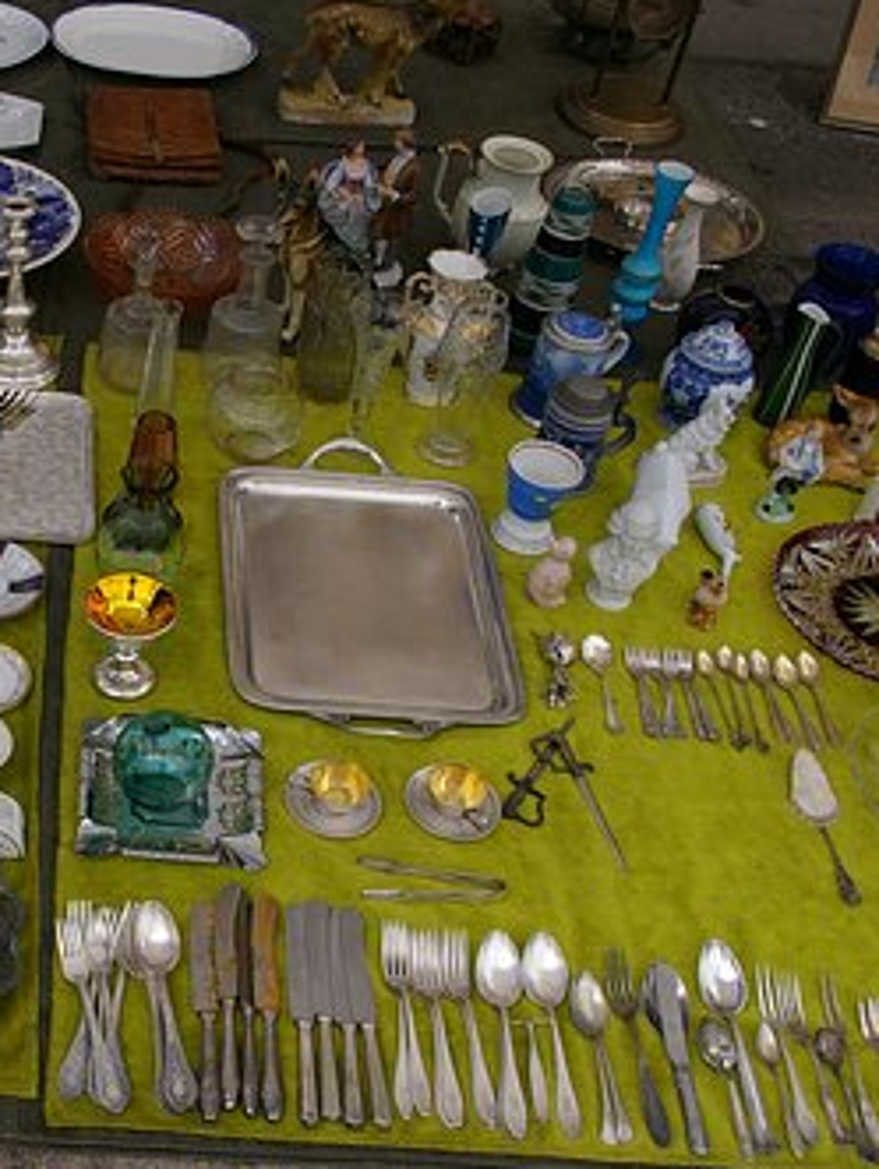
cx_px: 18
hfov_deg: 29.2
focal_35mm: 47
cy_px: 586
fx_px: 1580
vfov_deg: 40.6
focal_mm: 21
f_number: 6.7
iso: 200
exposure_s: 1/125
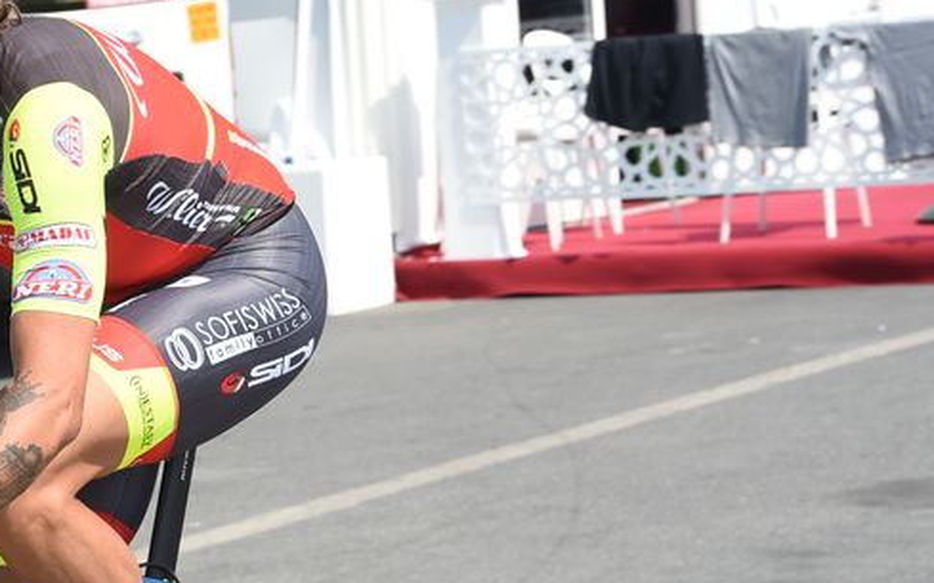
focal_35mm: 215
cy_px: 540
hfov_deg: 9.7
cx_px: -74
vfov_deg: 6.1
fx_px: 5470
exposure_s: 1/500
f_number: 13
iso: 400
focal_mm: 86
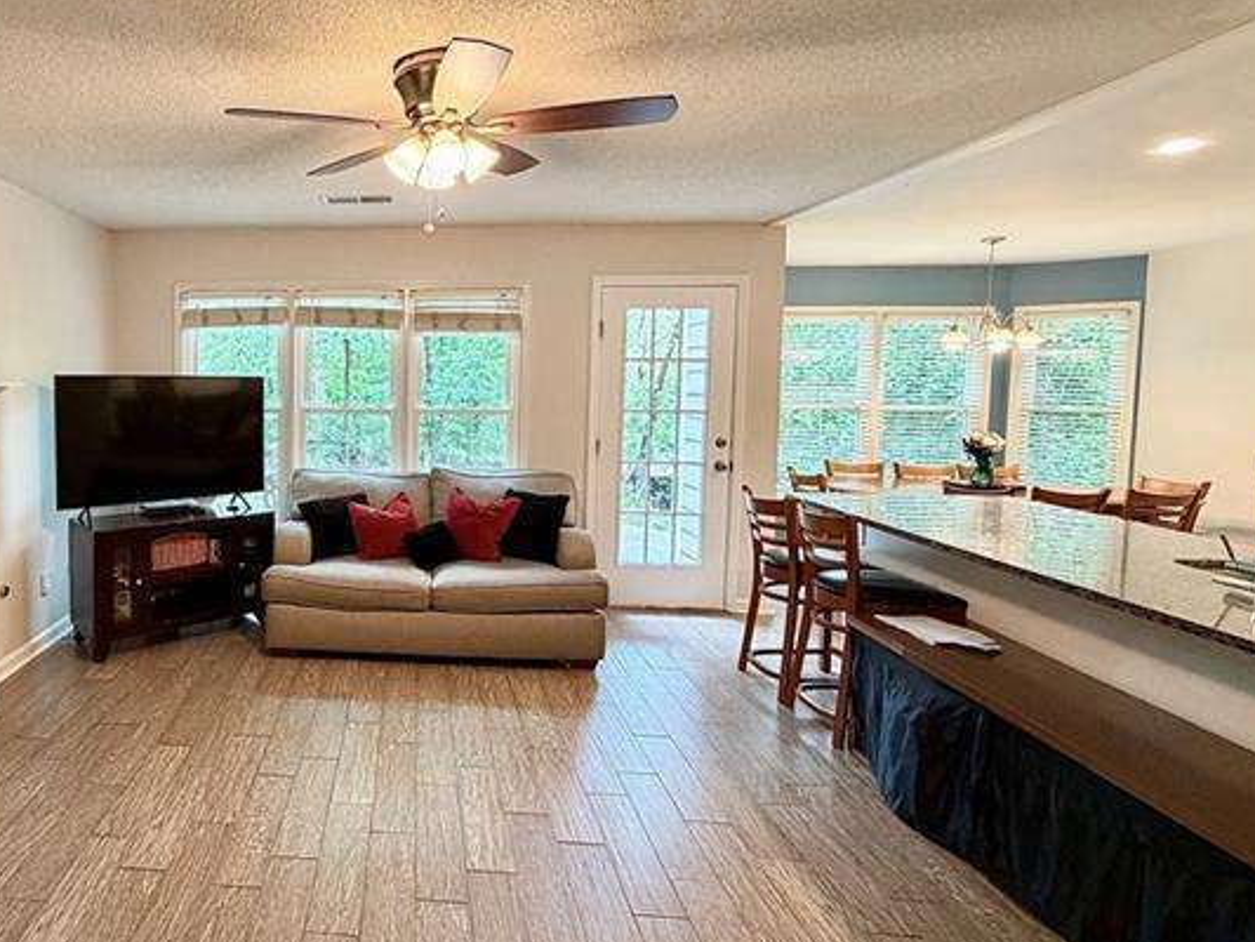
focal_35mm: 21
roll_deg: +0.1
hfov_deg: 74.4
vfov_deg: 63.3
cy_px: 422
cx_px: 344
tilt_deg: -4.4
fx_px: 762
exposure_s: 1/60
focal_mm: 2.22
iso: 400
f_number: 2.2
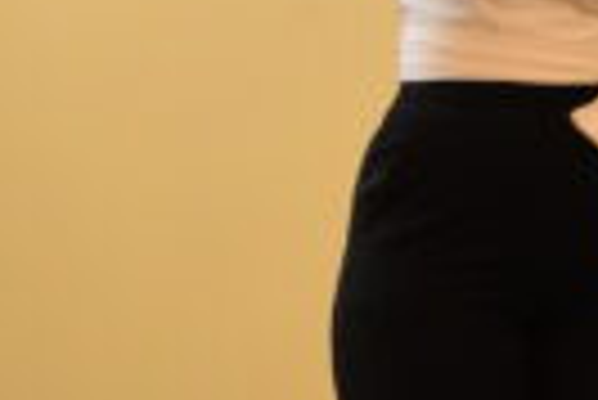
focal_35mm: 277
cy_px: -40
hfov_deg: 6.5
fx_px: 4606
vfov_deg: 5.0
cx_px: 2082
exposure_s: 1/200
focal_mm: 36
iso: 1250
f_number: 4
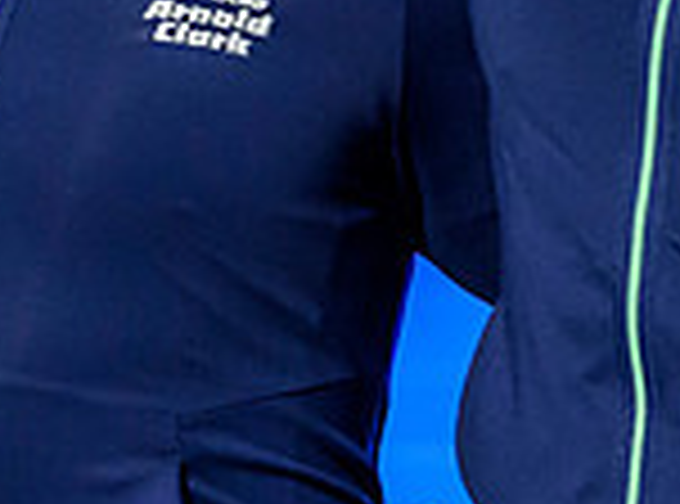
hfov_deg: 0.9
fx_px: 41226
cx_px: -57
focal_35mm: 2107
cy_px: 25
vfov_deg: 0.7
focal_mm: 400
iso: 4000
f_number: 2.8
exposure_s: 1/640
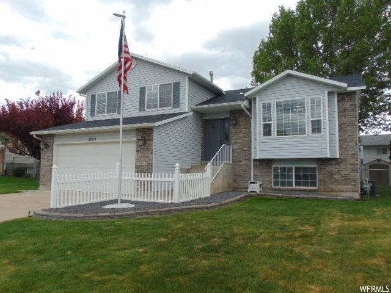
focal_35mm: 25
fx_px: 282
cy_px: 146
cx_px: 196
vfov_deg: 54.9
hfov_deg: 69.4
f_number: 7.7
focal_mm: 4.5
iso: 80
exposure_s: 1/200
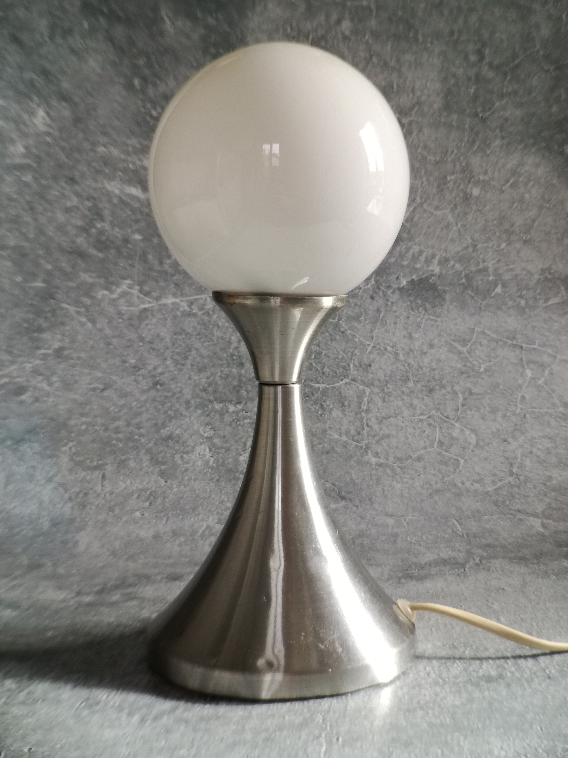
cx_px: 284
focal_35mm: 30
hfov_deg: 46.8
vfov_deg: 60.0
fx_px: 656
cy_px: 379
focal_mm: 3.79
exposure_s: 1/100
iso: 64
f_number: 2
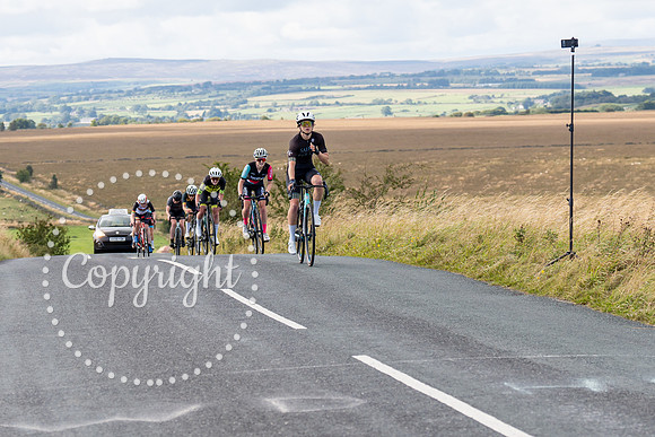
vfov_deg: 9.7
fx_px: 2574
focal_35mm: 141
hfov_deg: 14.5
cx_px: 297
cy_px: 83
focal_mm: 72
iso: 100
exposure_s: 1/800
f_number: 4
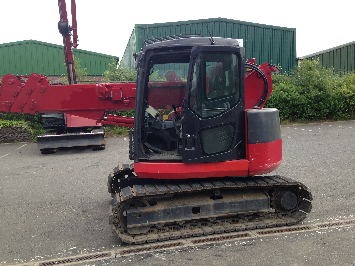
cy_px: 133
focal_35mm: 33
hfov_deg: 55.4
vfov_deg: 42.9
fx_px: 338
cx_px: 178
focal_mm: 4.12
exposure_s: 1/638
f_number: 2.4
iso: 50
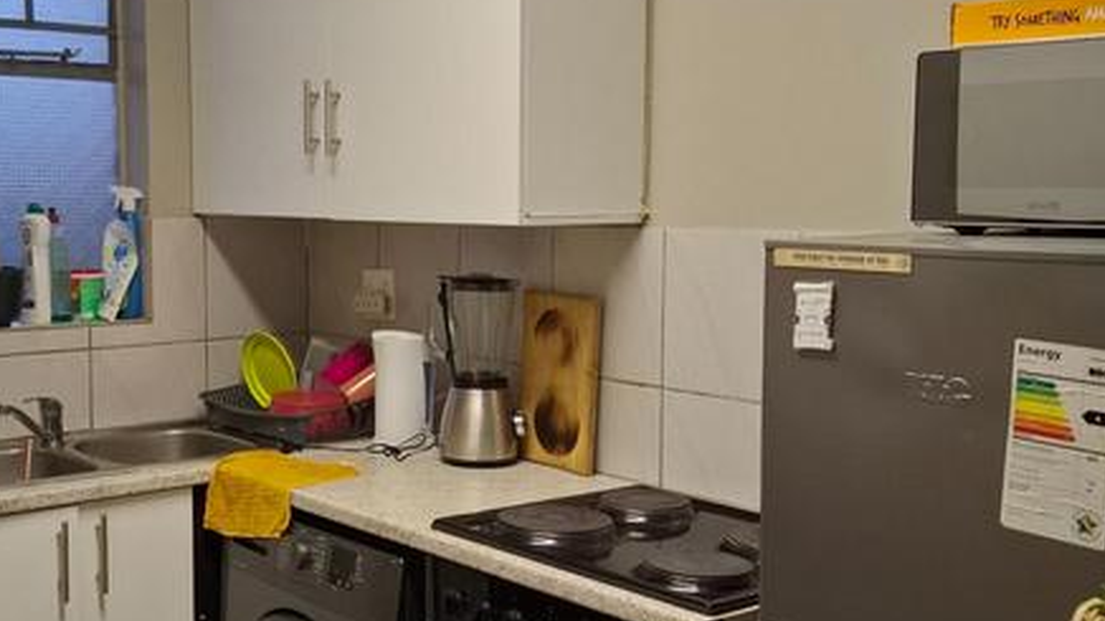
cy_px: 286
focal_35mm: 46
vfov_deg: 25.9
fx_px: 1347
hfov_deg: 44.3
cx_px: 426
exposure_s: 1/50
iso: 160
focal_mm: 5.54
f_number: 1.8
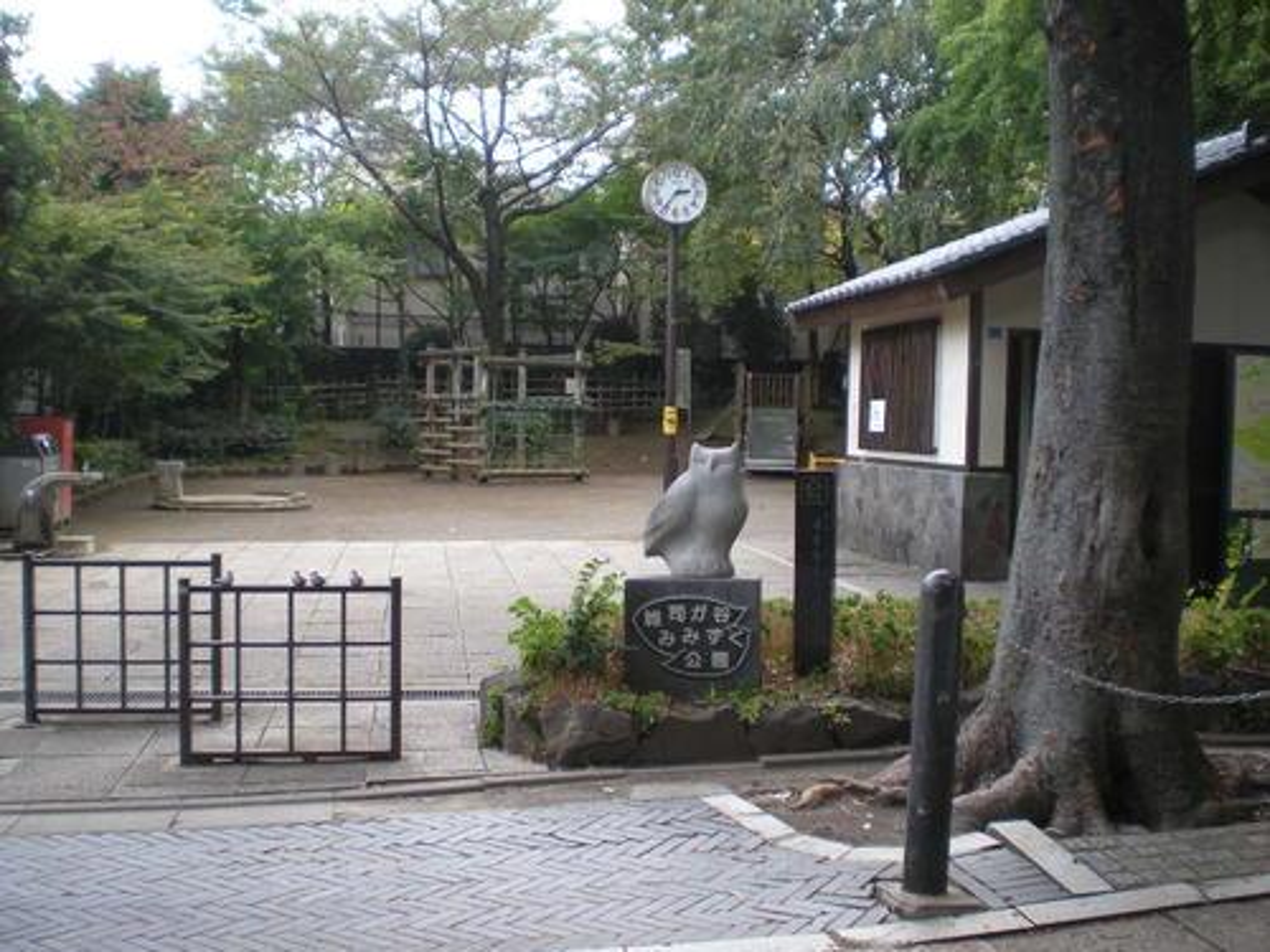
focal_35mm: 38
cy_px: 476
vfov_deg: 37.7
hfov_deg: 49.0
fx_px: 1394
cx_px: 635
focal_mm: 6.3
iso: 64
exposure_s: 1/61.3
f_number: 3.1
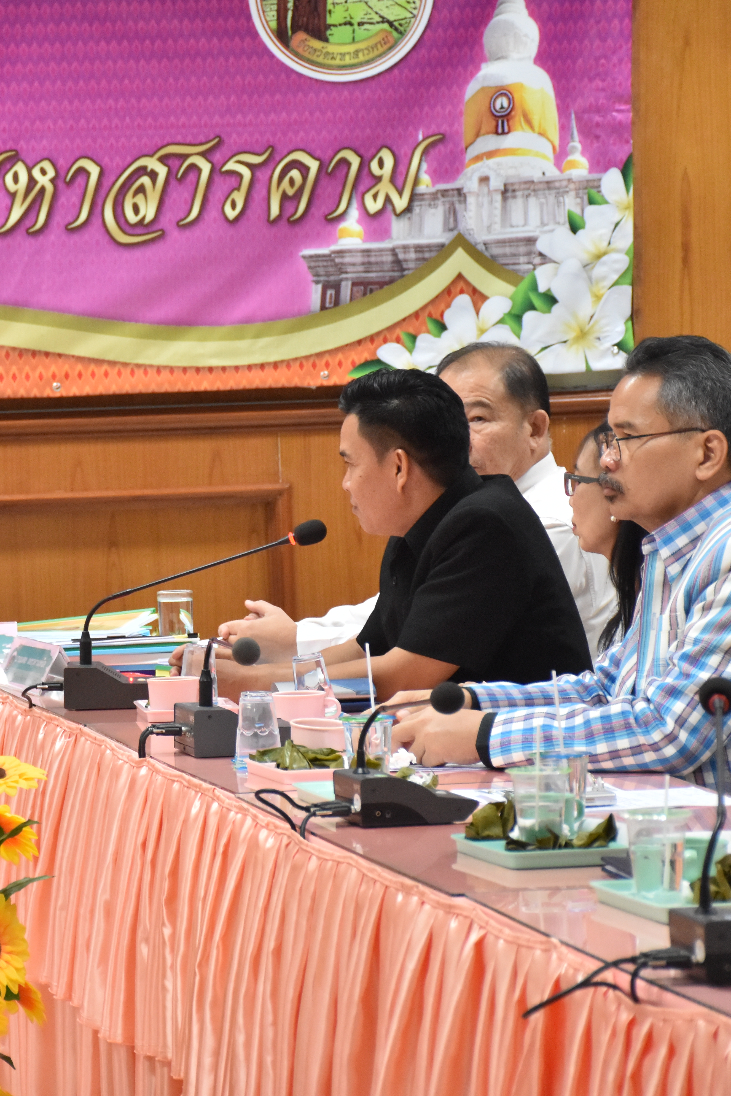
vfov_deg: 11.4
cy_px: 550
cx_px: 87
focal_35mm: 181
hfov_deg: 7.6
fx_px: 5513
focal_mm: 80
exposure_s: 1/125
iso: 1600
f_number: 5.3
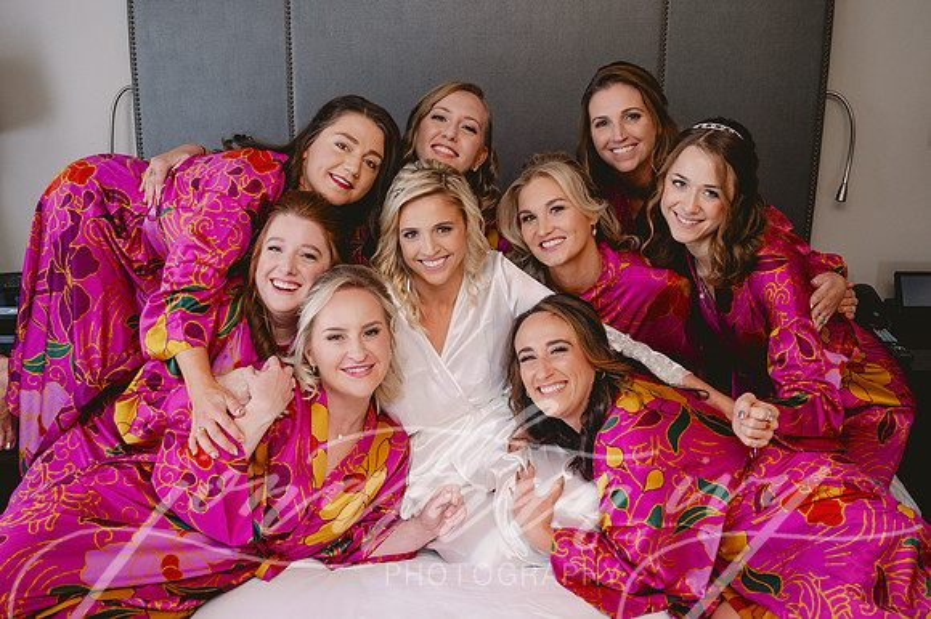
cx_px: 452
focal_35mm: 38
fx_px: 993
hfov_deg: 50.2
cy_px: 270
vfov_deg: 34.6
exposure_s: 1/200
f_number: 4
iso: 1600
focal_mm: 32.5
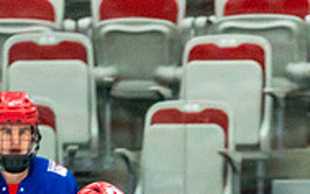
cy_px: 412
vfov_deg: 1.3
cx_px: 198
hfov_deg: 2.1
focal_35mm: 1009
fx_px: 8522
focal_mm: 200
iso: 3200
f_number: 2.8
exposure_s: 1/1250
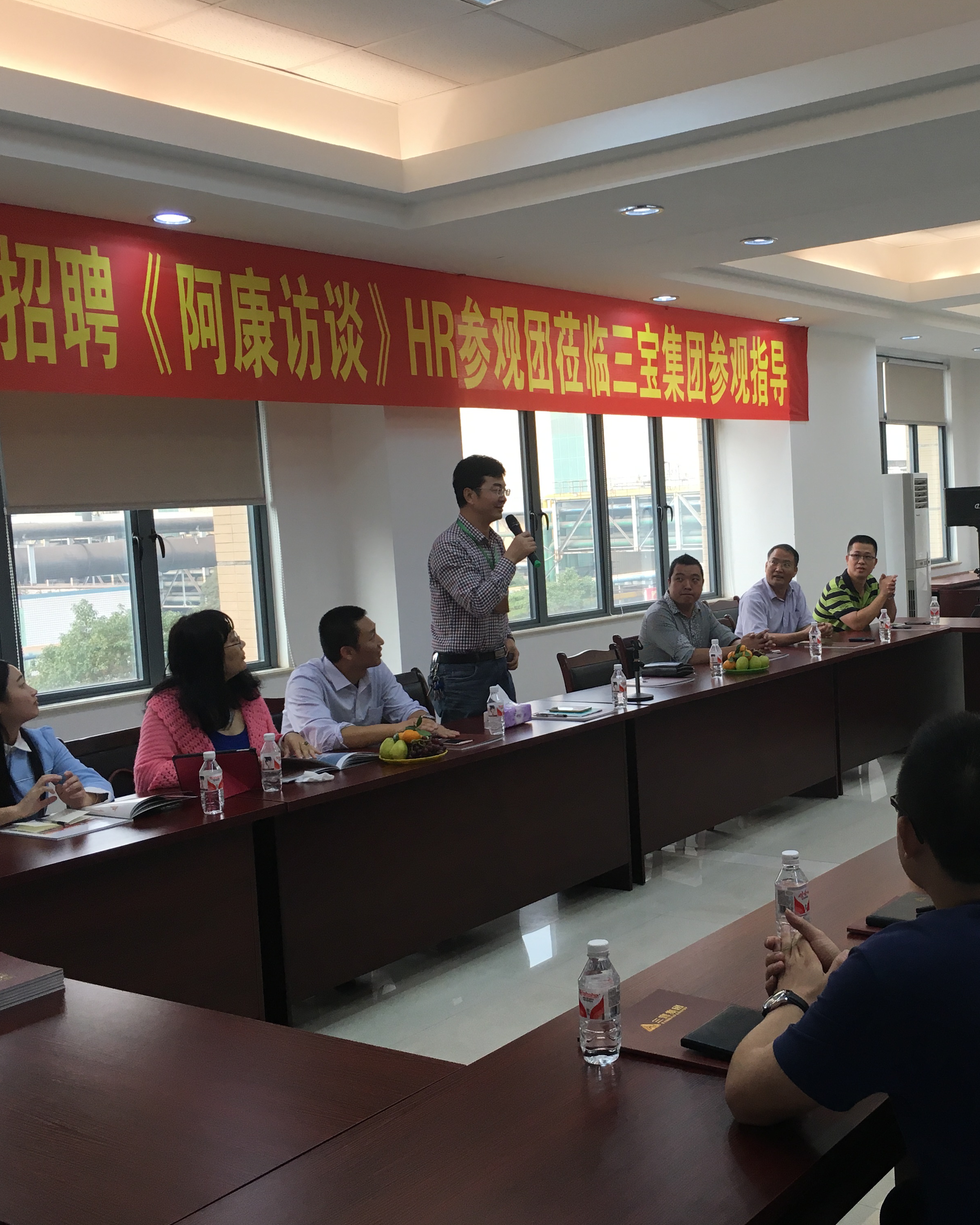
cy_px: 613
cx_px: 702
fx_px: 1377
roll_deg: +2.1
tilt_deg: -4.5
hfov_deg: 38.4
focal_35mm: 38
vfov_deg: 47.9
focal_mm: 4.15
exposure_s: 1/33
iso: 25
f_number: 2.2
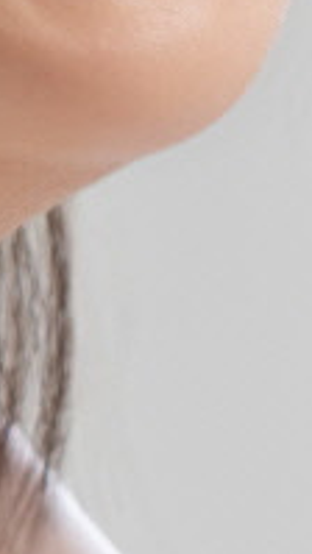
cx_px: -412
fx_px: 12055
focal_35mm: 820
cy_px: -334
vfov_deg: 2.6
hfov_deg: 1.5
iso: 100
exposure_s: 1/125
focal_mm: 104
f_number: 5.6
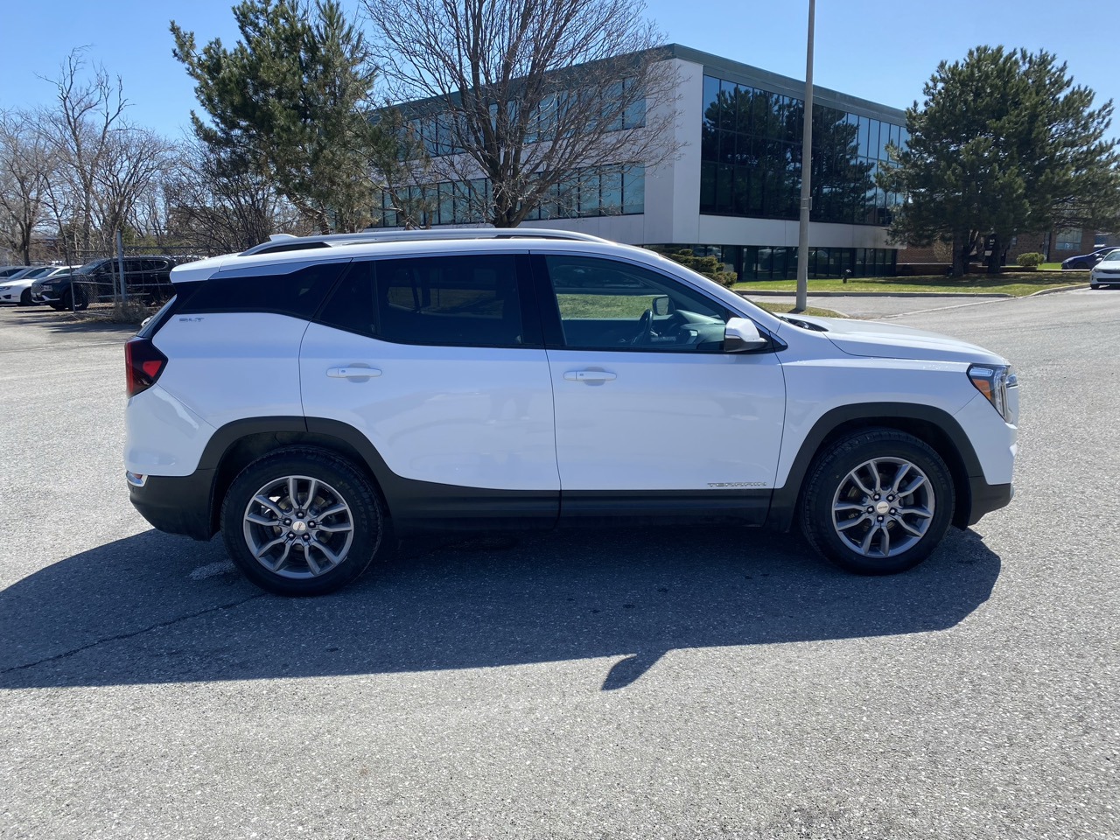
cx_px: 560
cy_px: 420
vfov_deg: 53.1
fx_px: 841
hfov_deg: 67.3
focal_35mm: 26
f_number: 1.8
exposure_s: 1/1838
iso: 32
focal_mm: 4.25
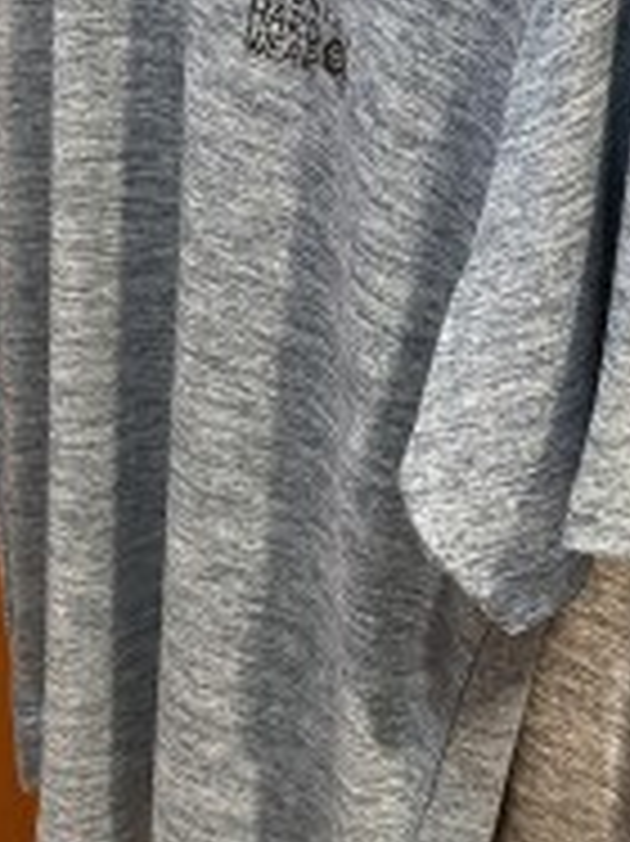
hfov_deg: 22.2
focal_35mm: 66
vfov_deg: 29.0
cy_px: 223
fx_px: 1603
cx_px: 398
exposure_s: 1/50
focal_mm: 3.99
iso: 160
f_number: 1.8
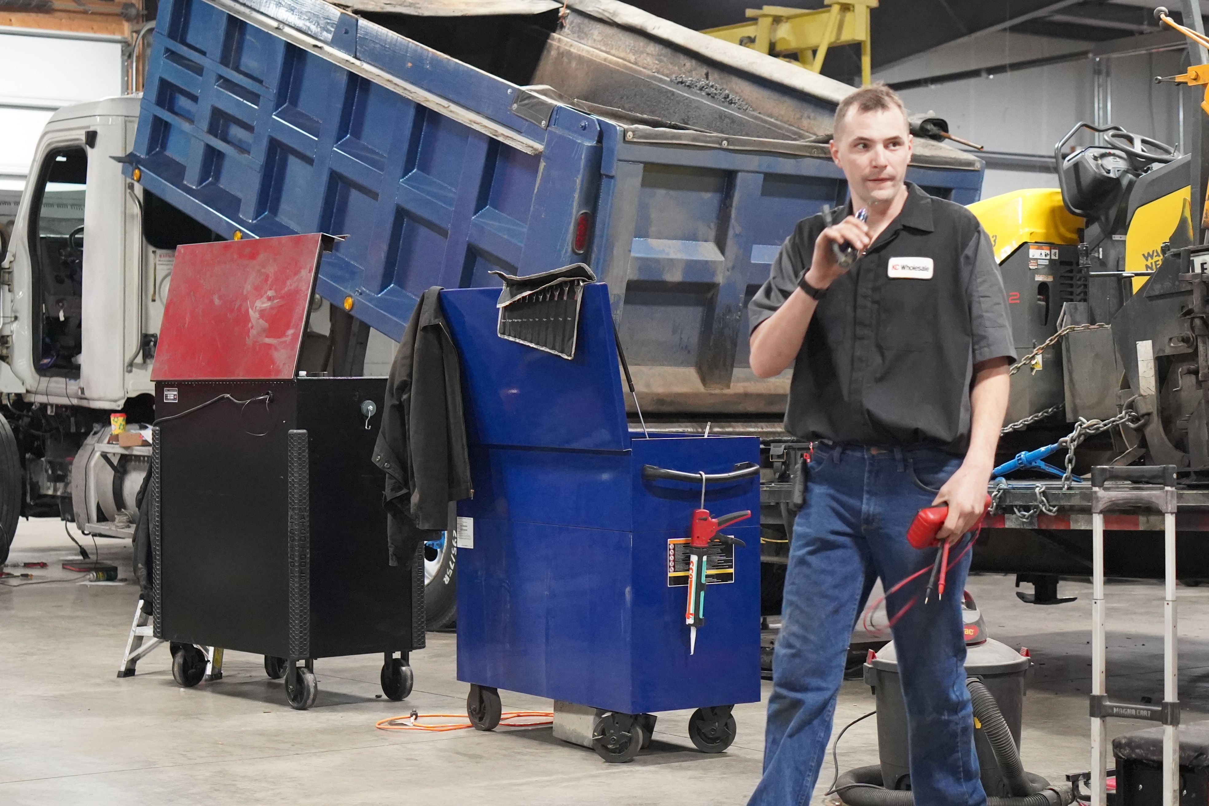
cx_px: 604
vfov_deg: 18.2
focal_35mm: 75
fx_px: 2519
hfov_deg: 27.0
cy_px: 403
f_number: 4
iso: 10000
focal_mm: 50
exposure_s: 1/160
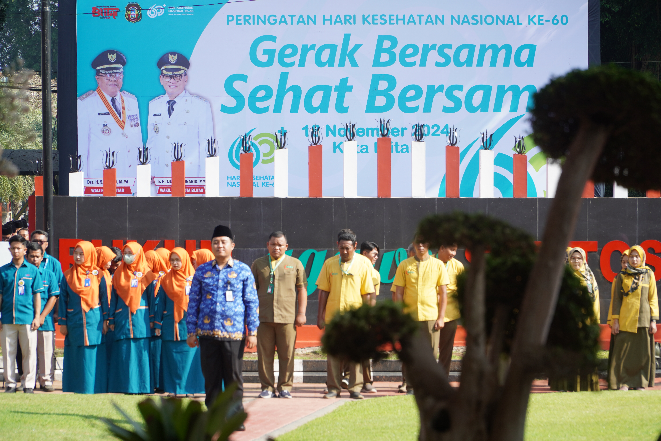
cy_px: 220
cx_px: 330
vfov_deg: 9.8
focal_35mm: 140
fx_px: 2561
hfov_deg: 14.7
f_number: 5.6
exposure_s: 1/200
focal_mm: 93
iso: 100
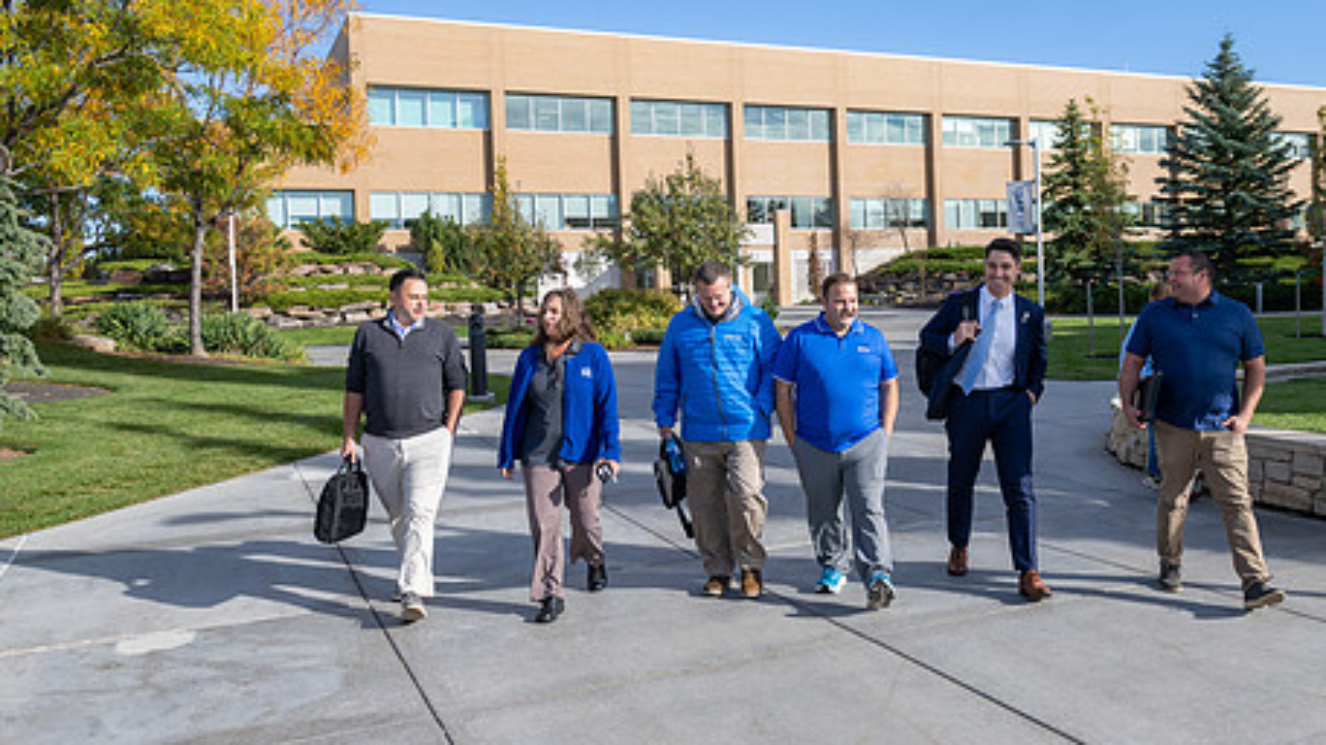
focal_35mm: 32
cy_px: 319
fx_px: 1125
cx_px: 750
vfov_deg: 36.6
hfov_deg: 60.8
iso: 100
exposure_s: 1/1000
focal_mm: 24
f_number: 4
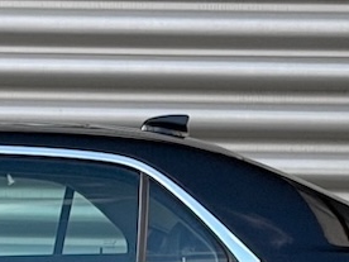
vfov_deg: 5.8
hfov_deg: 7.7
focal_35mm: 252
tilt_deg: -3.4
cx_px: -223
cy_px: 375
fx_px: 2541
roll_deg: -0.7
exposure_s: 1/340
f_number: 1.78
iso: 80
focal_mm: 6.76
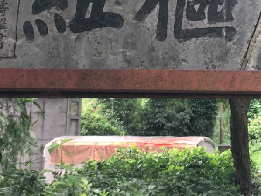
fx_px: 731
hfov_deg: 19.9
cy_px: -3
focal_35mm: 97
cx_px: 224
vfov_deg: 15.0
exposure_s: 1/100
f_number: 2.2
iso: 40
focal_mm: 4.15
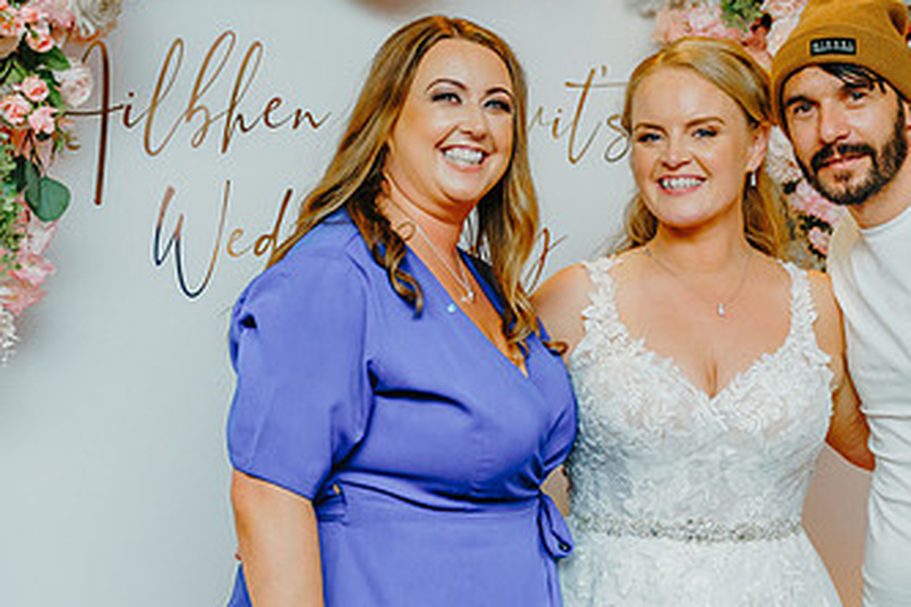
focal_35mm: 87
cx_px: 722
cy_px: 436
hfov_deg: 23.1
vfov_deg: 15.7
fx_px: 2201
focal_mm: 50
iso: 2000
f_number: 2.8
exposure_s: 1/200
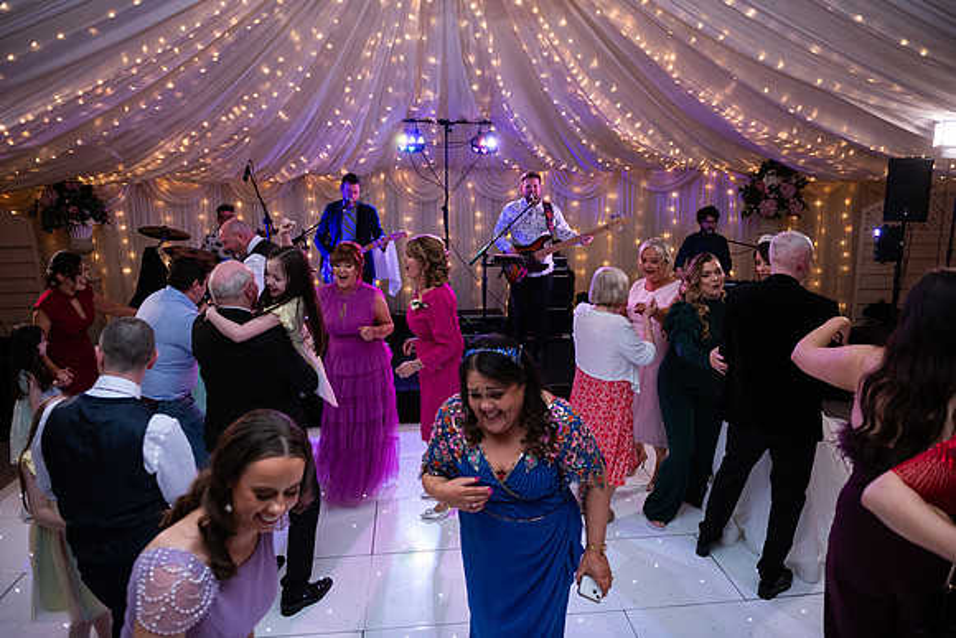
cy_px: 319
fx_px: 637
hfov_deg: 73.7
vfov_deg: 53.2
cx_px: 478
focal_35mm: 24
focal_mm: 24
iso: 1000
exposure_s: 1/160
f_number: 3.5
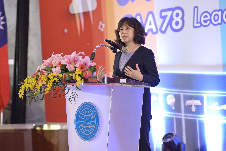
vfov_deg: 12.5
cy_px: 76
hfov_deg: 18.6
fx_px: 691
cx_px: 113
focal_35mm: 110
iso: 800
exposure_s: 1/200
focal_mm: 110
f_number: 2.8
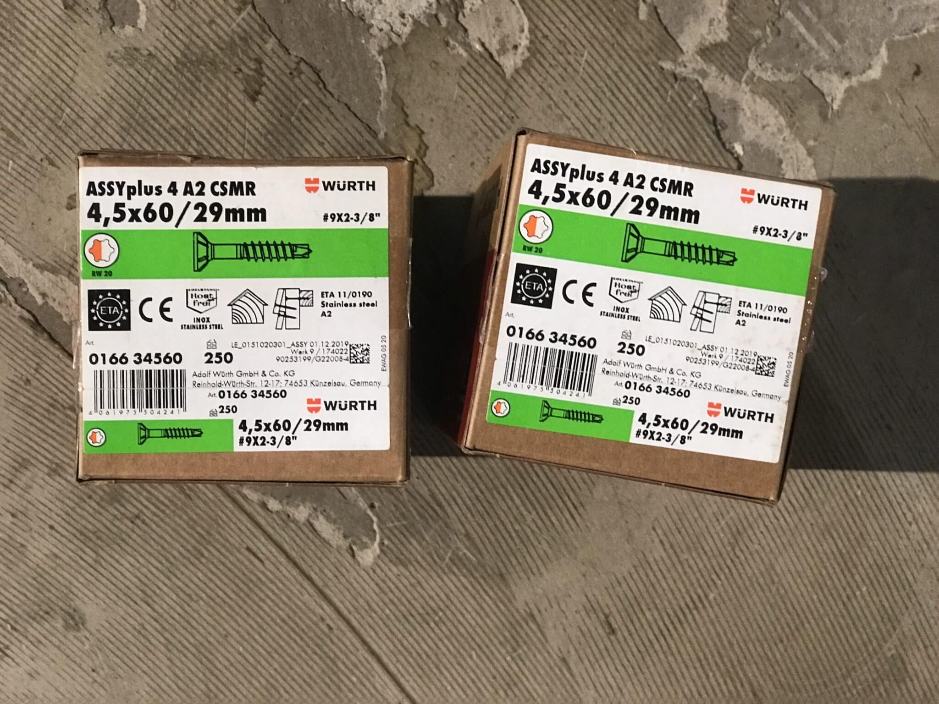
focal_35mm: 57
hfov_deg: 33.8
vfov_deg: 25.7
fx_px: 1546
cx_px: 470
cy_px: 352
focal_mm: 6.6
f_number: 2.8
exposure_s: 1/67
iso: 400
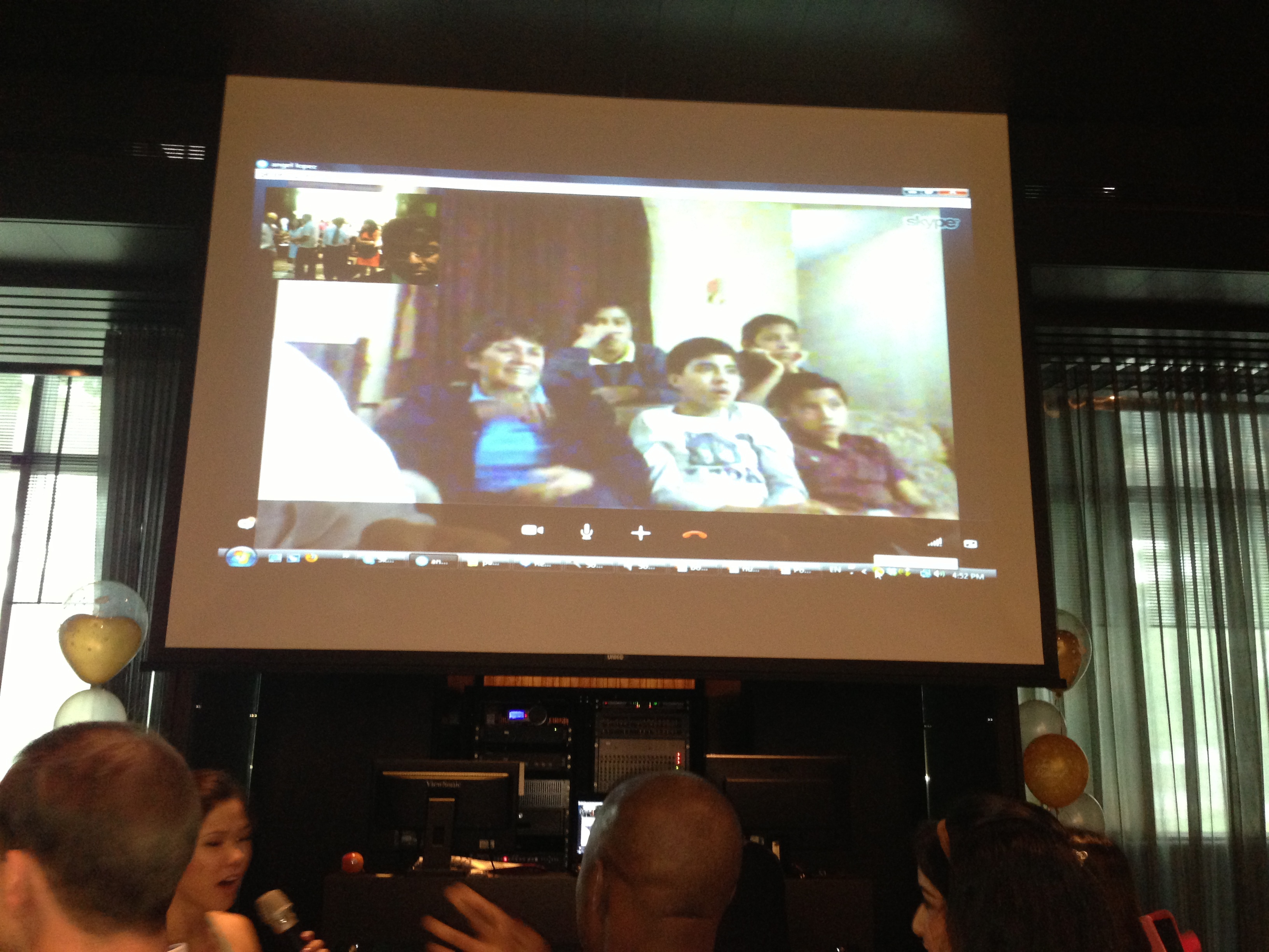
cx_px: 634
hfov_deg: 55.4
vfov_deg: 42.9
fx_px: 1210
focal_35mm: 33
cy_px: 476
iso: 250
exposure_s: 1/20
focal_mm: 4.13
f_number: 2.4
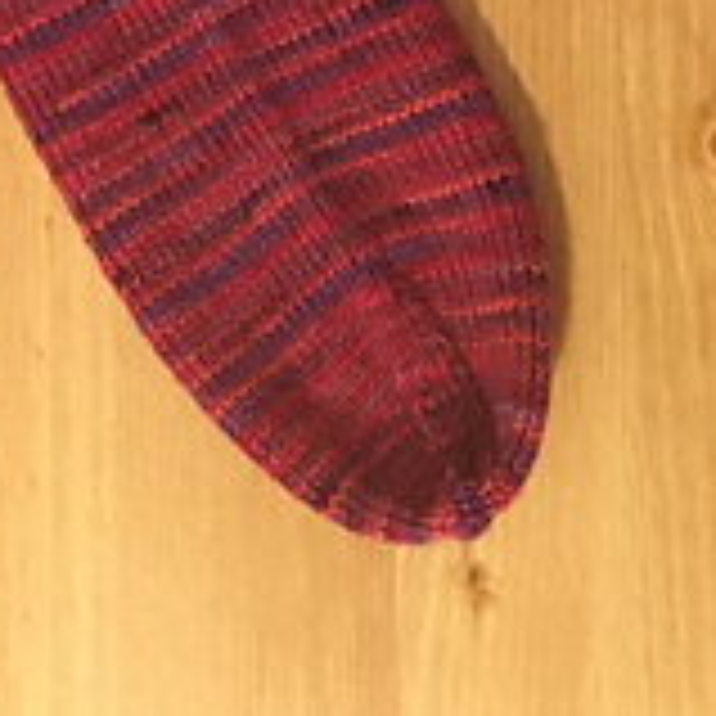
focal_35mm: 103
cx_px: 9
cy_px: -306
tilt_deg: -74.6
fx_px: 2410
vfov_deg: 15.7
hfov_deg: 16.6
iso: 200
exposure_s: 1/17
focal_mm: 4.15
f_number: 2.2
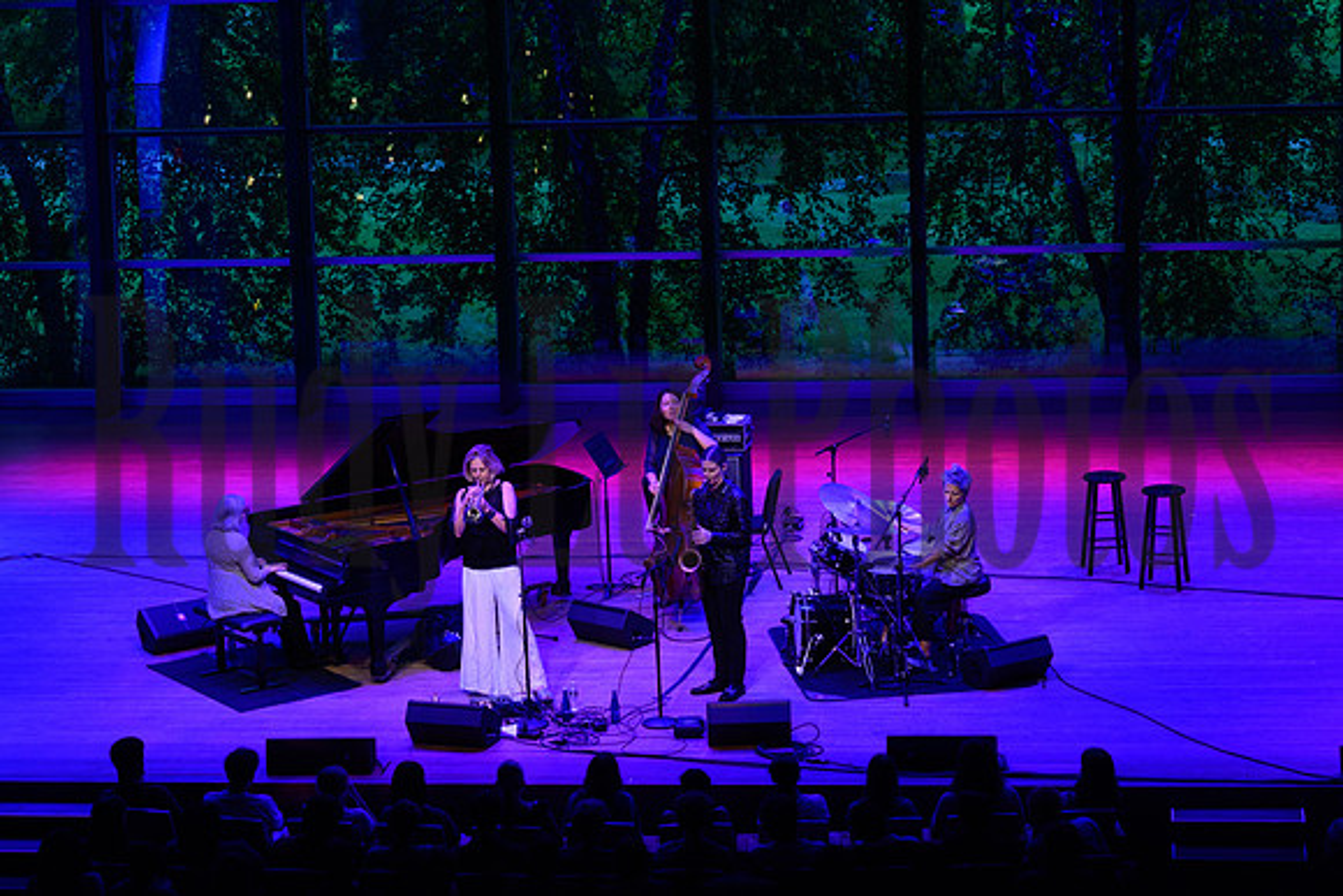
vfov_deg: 14.7
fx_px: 3470
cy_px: 448
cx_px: 672
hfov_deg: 21.9
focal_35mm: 93
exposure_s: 1/125
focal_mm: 93
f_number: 8
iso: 4000
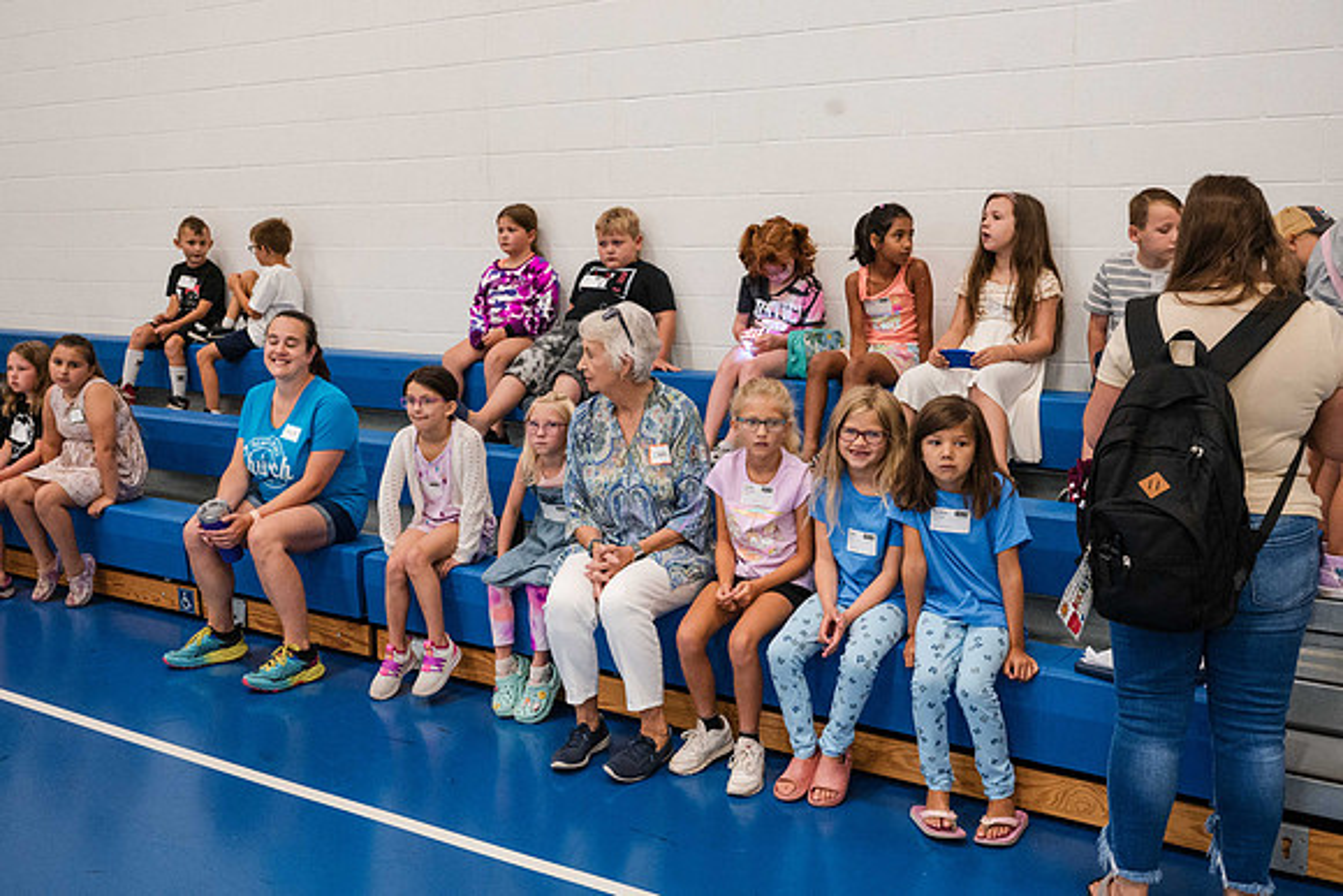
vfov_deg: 35.5
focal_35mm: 37
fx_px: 1399
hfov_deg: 51.3
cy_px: 432
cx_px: 658
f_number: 5.6
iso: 6400
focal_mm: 35
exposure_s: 1/125
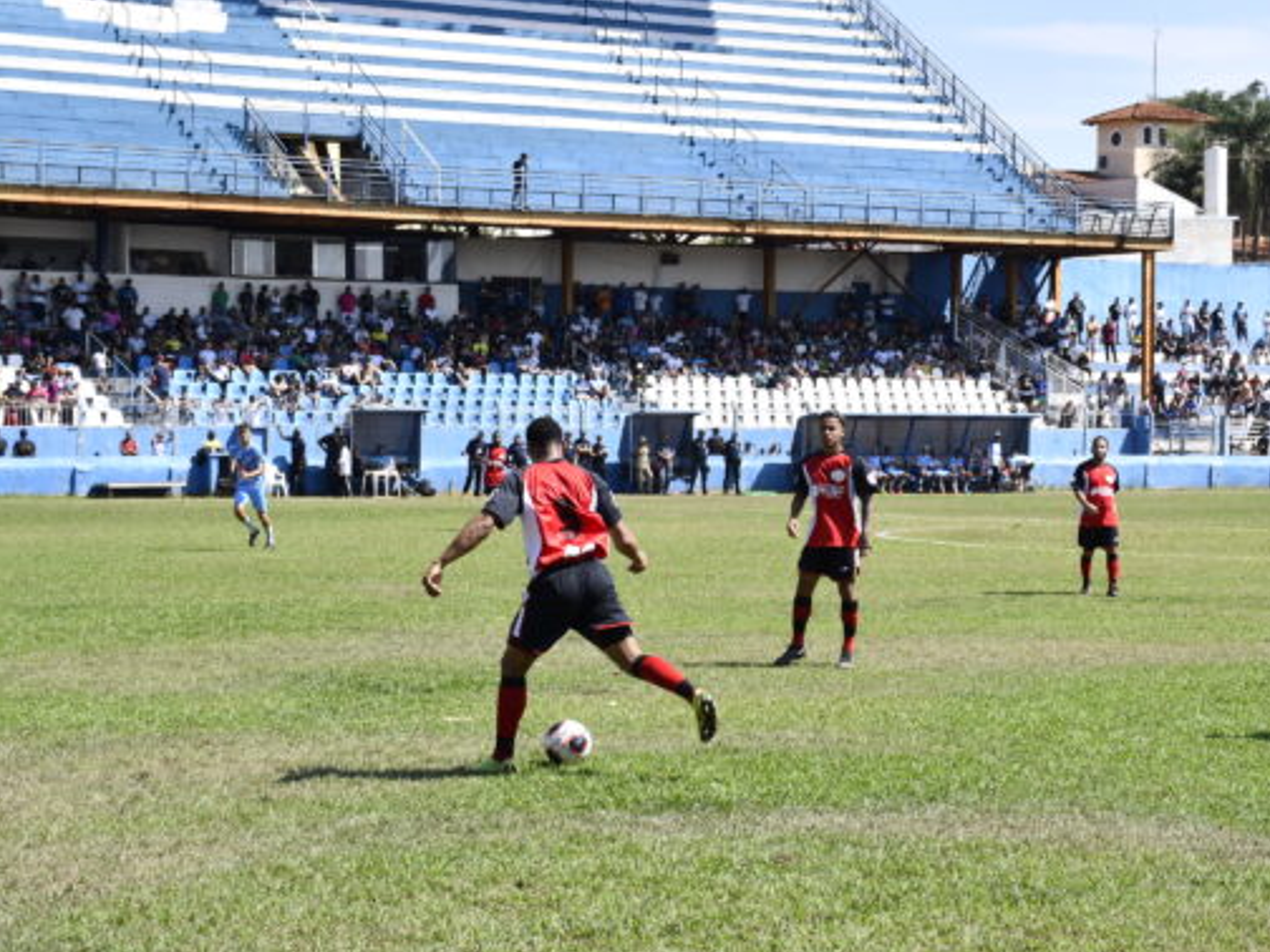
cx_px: 753
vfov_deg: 16.6
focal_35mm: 89
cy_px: 436
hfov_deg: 22.0
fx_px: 3265
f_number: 11
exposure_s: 1/320
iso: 320
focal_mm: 45
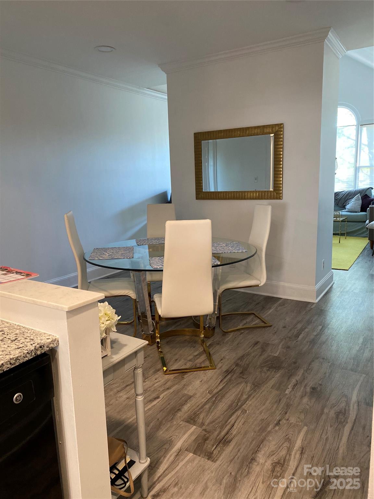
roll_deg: +2.8
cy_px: 250
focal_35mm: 26
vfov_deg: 67.3
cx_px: 187
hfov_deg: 53.1
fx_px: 375
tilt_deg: -9.1
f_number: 1.8
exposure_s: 1/60
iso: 250
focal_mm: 4.25
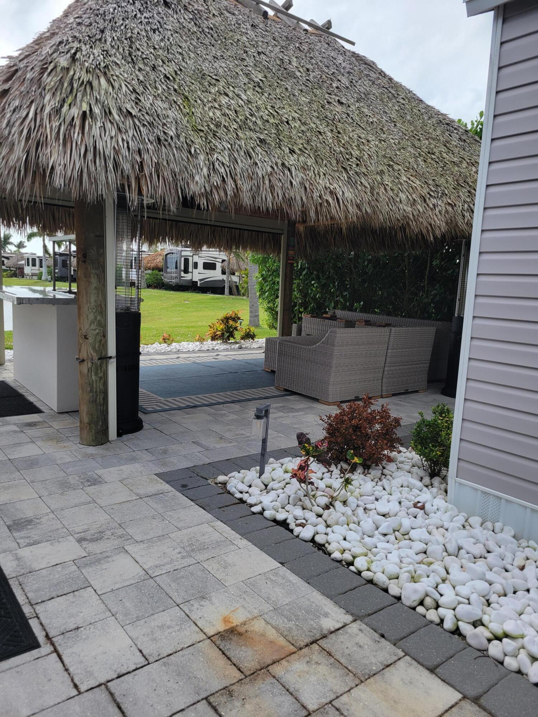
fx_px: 539
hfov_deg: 53.1
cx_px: 269
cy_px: 358
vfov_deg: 67.3
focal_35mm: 26
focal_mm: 5.4
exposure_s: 1/1433
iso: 40
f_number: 1.8
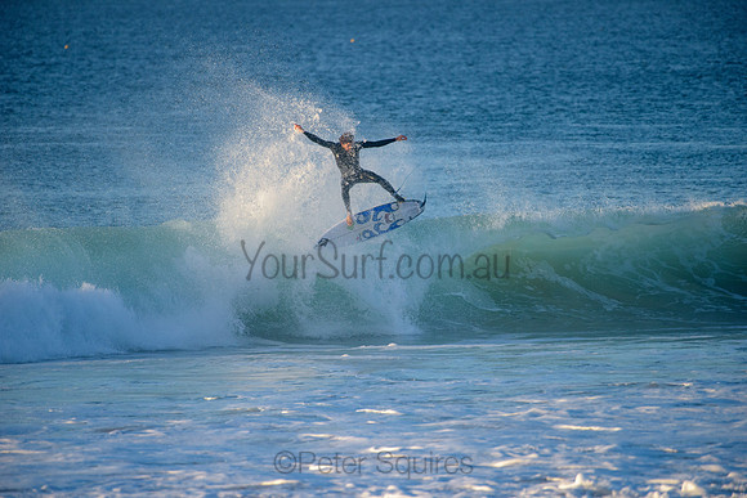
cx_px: 374
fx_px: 10377
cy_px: 249
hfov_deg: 4.1
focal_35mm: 500
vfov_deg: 2.8
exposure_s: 1/2000
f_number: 5.6
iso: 720
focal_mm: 500
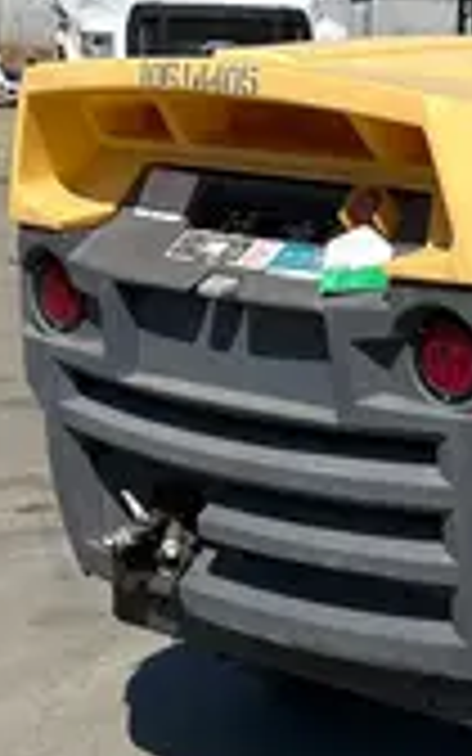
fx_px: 1852
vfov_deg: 23.0
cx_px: 580
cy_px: 448
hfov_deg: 14.0
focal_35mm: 90
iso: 50
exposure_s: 1/6579
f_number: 1.5
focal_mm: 5.7
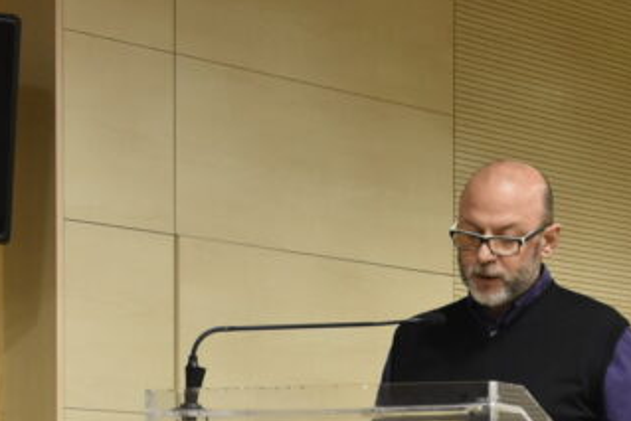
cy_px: 638
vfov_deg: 10.6
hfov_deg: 15.9
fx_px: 2192
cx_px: 702
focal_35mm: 125
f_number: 3.8
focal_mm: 26
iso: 1600
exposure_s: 1/50
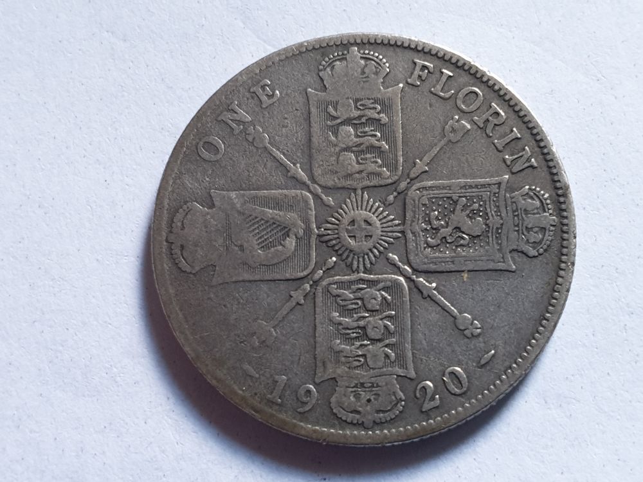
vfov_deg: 53.1
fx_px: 483
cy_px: 241
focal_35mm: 26
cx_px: 322
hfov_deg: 67.3
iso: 250
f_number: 2.4
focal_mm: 4.3
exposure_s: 1/34
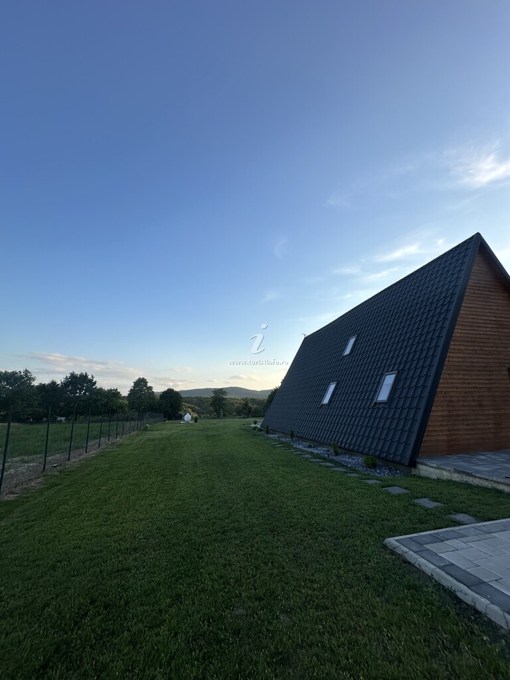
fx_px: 275
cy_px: 340
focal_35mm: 14
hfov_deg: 85.7
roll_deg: +0.7
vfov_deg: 102.1
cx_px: 255
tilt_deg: +15.2
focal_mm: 2.22
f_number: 2.2
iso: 40
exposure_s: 1/720
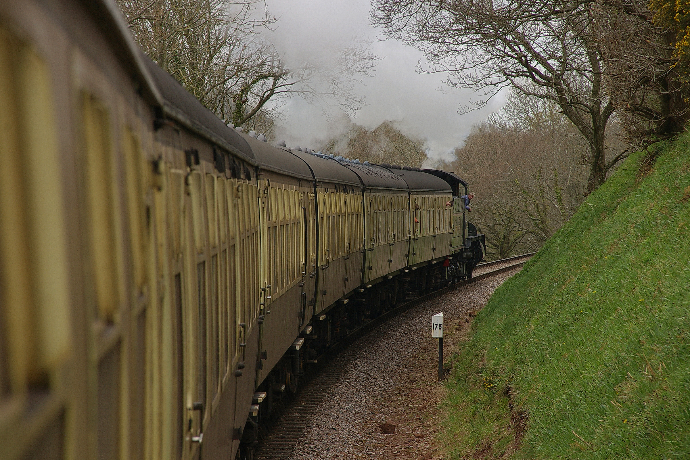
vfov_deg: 7.3
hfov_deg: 11.0
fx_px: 3593
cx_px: 345
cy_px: 230
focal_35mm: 188
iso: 200
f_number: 8
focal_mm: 125
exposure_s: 1/250
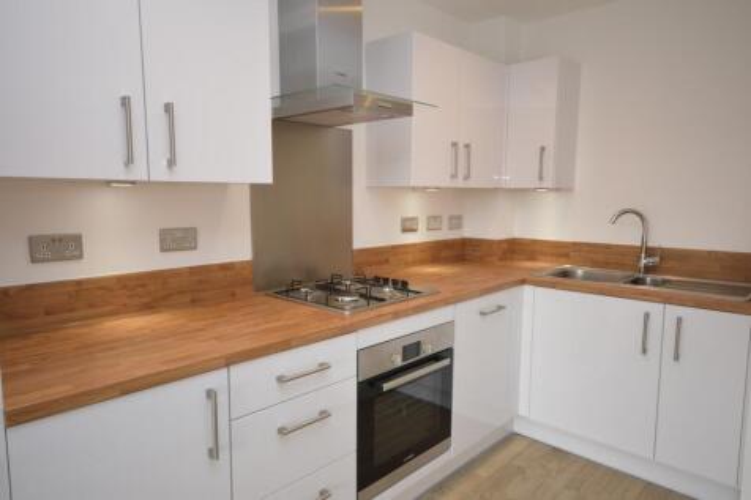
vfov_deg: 53.1
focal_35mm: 24
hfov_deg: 73.8
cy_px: 250
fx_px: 500
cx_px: 376
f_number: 5
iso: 560
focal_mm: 16
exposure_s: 1/60
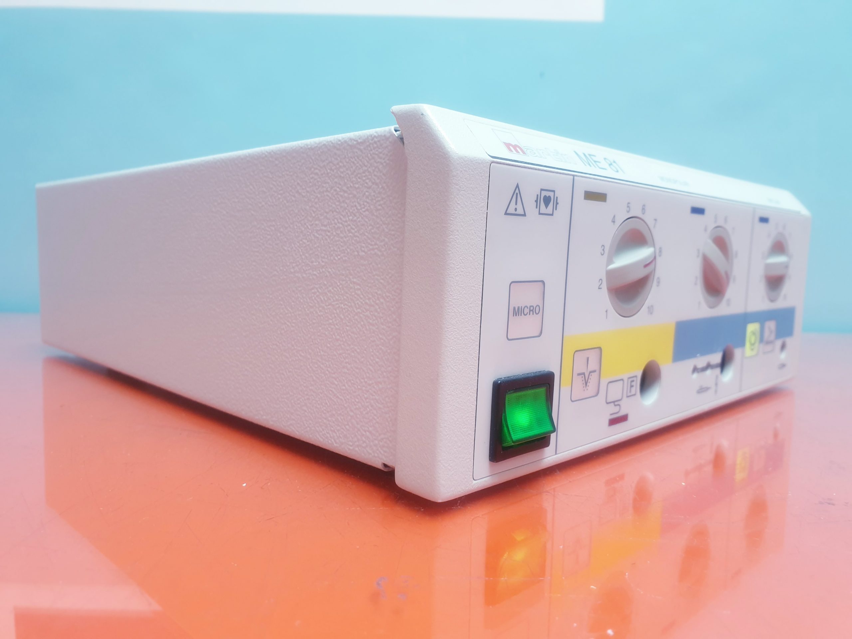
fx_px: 640
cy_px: 320
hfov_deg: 67.3
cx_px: 426
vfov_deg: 53.1
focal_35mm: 26
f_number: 2.4
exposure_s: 1/50
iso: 160
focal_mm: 4.3
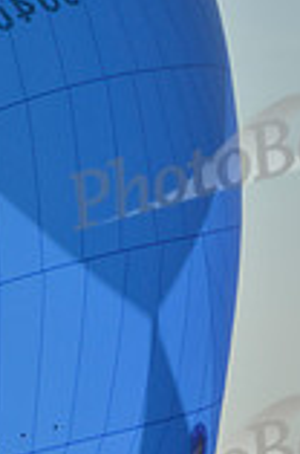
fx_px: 4557
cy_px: 347
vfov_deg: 5.7
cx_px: -79
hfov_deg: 3.8
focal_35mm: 363
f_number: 8
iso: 200
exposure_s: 1/1250
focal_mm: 98
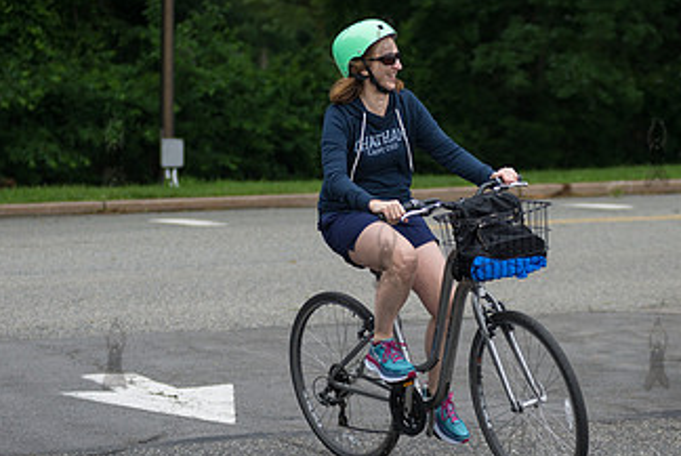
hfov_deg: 14.3
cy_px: 251
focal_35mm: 143
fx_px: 2709
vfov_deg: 9.6
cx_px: 385
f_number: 3.5
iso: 200
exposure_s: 1/800
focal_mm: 80
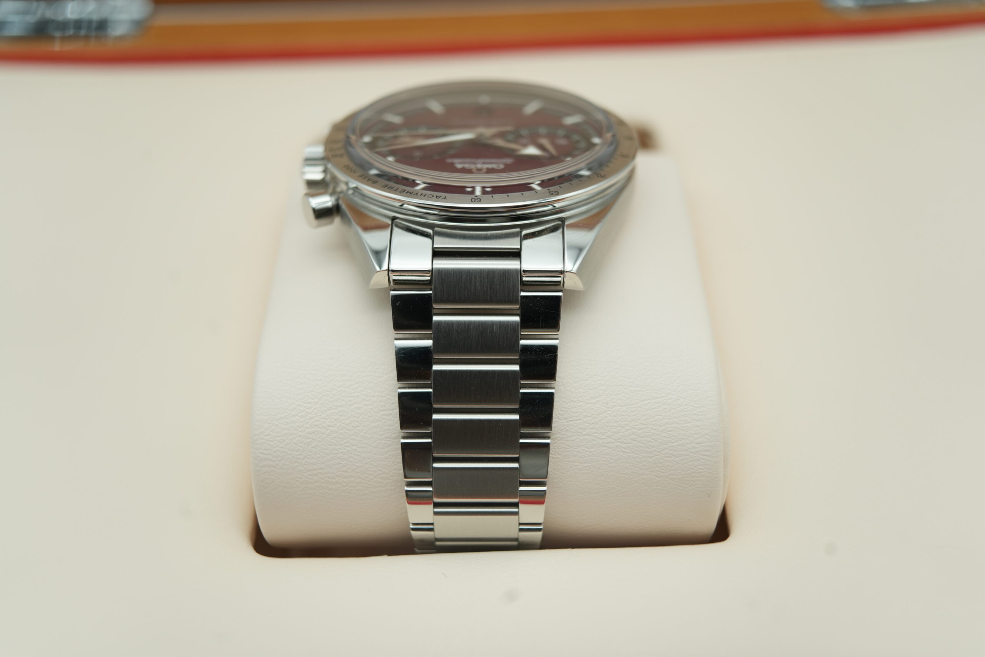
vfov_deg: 37.9
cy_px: 328
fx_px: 958
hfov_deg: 54.4
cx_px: 492
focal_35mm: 35
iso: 400
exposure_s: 1/250
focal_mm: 35
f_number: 5
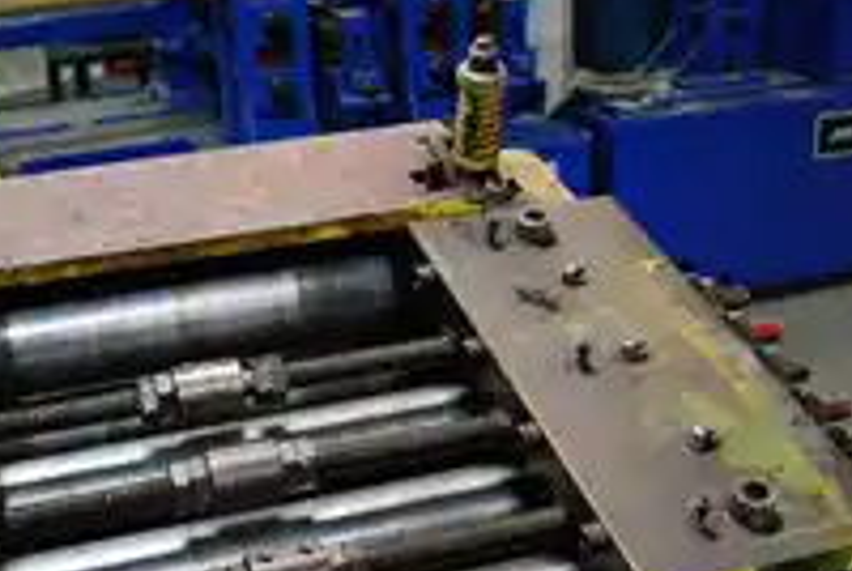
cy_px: 384
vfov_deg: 25.0
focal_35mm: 54
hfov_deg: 36.7
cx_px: 341
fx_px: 1280
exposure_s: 1/30
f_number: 3.5
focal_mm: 18
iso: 1600
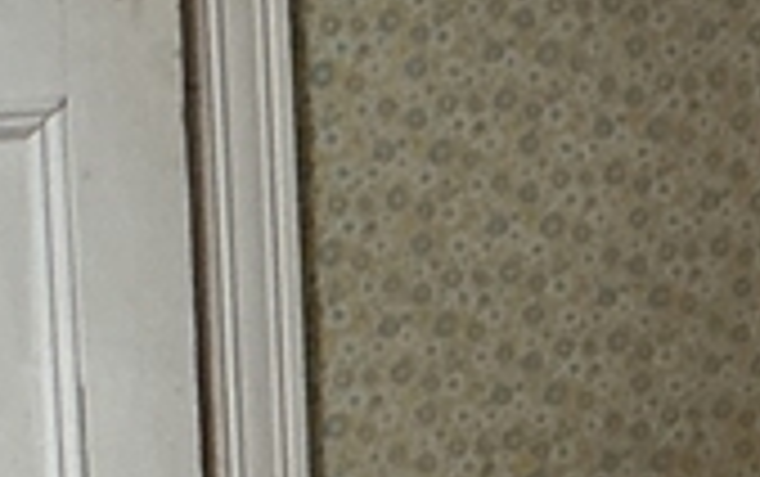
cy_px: 418
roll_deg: -1.6
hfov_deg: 10.8
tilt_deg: -20.1
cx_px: 1160
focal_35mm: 186
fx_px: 3856
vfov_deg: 7.1
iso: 125
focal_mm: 3
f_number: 1.8
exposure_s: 1/60
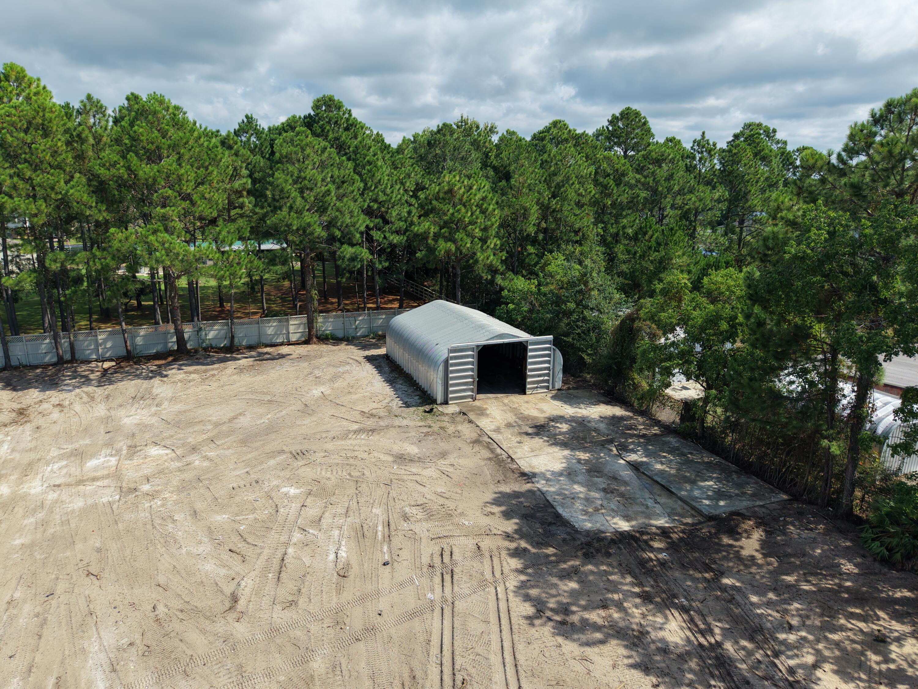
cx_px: 459
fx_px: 636
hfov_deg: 71.6
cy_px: 344
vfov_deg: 56.8
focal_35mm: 24
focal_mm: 8.67
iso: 320
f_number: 1.8
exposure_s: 1/5000
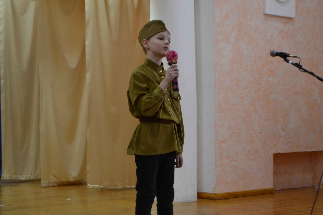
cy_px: 108
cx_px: 162
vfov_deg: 16.6
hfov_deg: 24.6
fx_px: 740
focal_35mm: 82
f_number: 5.6
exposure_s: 1/15
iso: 500
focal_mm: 55
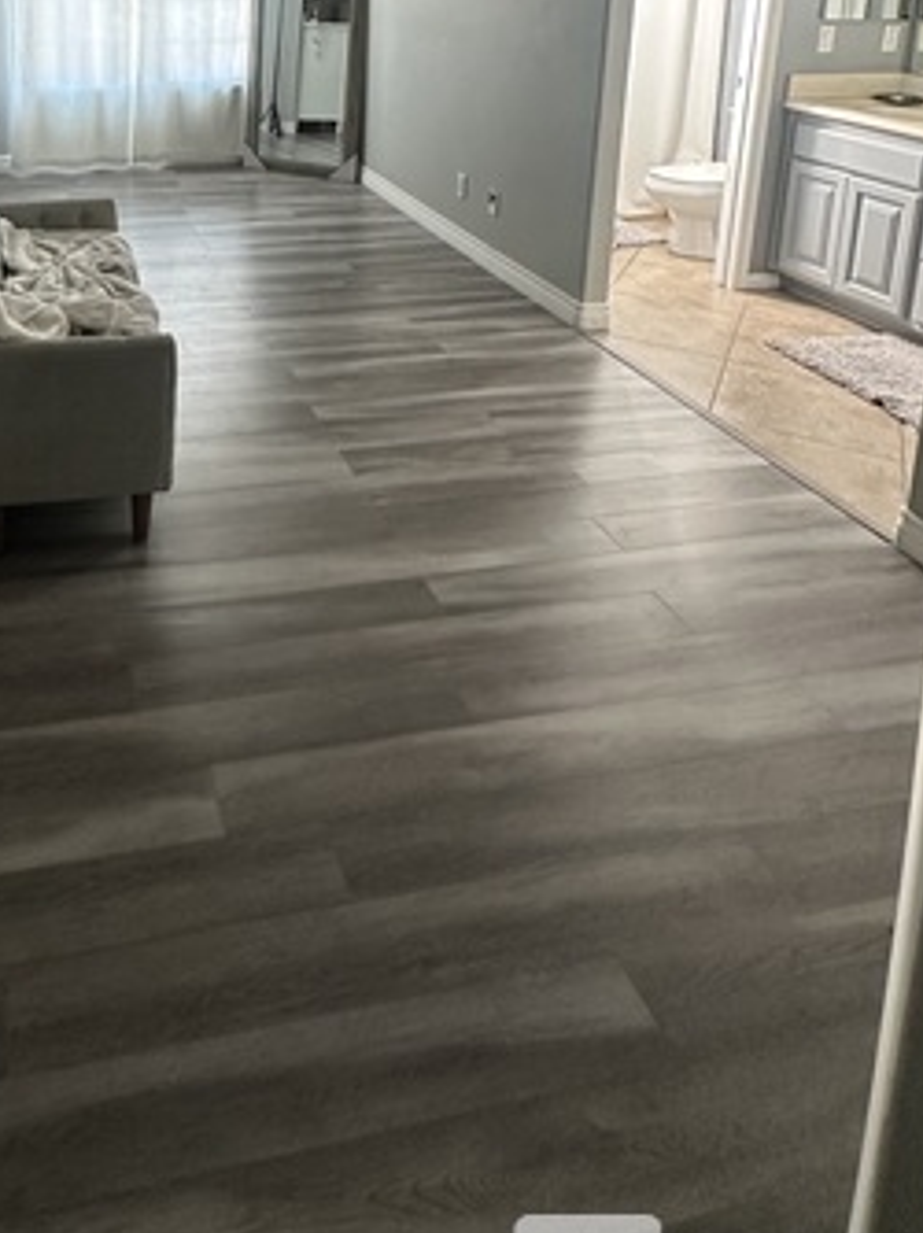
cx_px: 188
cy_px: 131
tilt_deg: -11.6
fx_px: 997
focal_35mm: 28
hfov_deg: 47.1
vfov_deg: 55.4
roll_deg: -1.5
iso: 320
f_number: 2.2
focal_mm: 2.22
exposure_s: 1/60
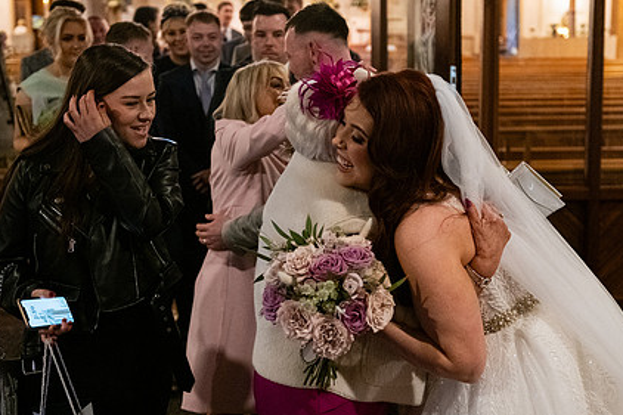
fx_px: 1142
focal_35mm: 66
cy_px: 203
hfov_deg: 30.4
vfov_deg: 20.6
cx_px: 375
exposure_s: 1/160
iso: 2500
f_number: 3.5
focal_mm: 48
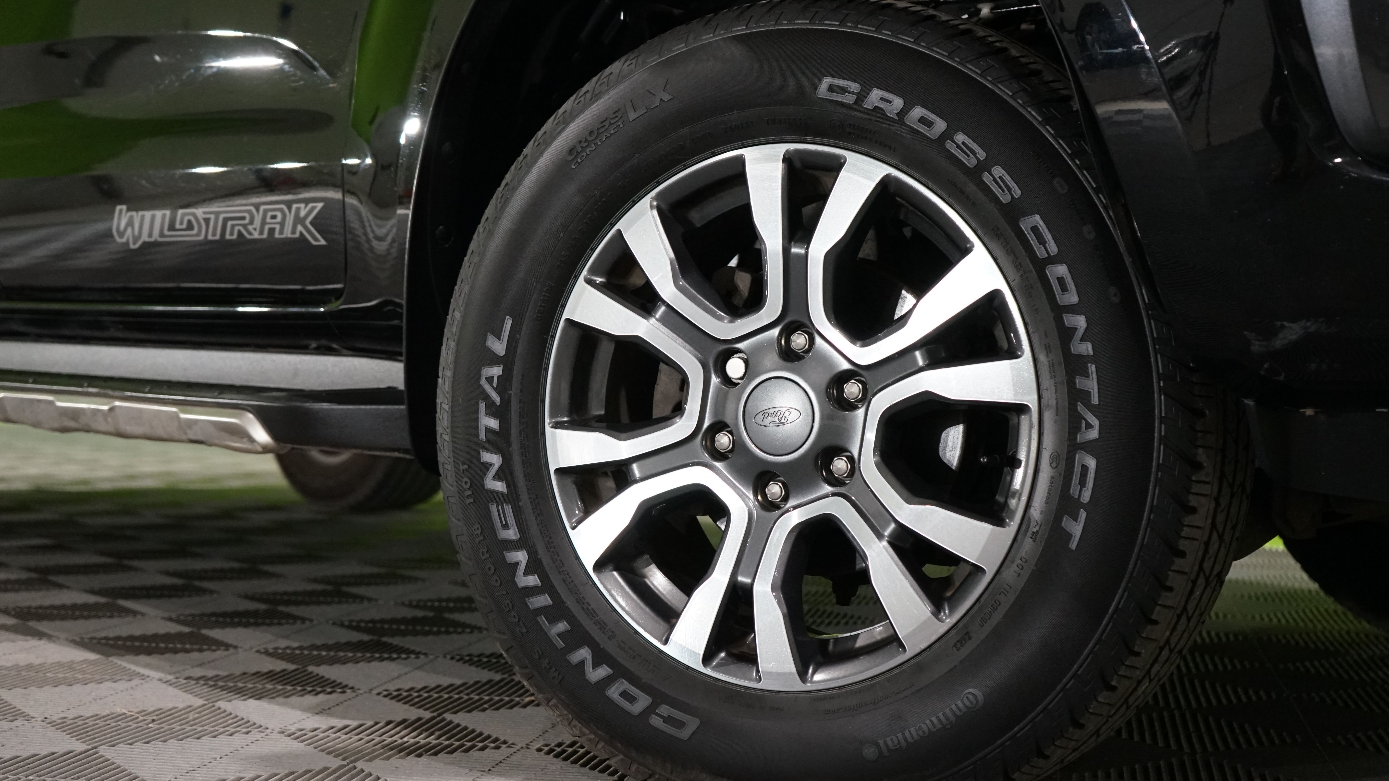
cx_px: 697
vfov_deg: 23.5
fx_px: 1878
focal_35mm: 51
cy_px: 372
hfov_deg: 40.6
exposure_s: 1/160
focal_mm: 46
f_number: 4.5
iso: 2500
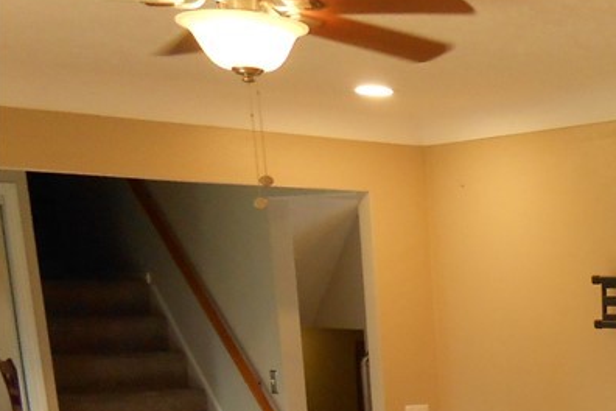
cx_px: 792
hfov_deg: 25.1
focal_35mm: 70
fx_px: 1198
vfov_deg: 17.8
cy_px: 584
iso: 250
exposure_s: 1/30
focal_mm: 4.6
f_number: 3.5
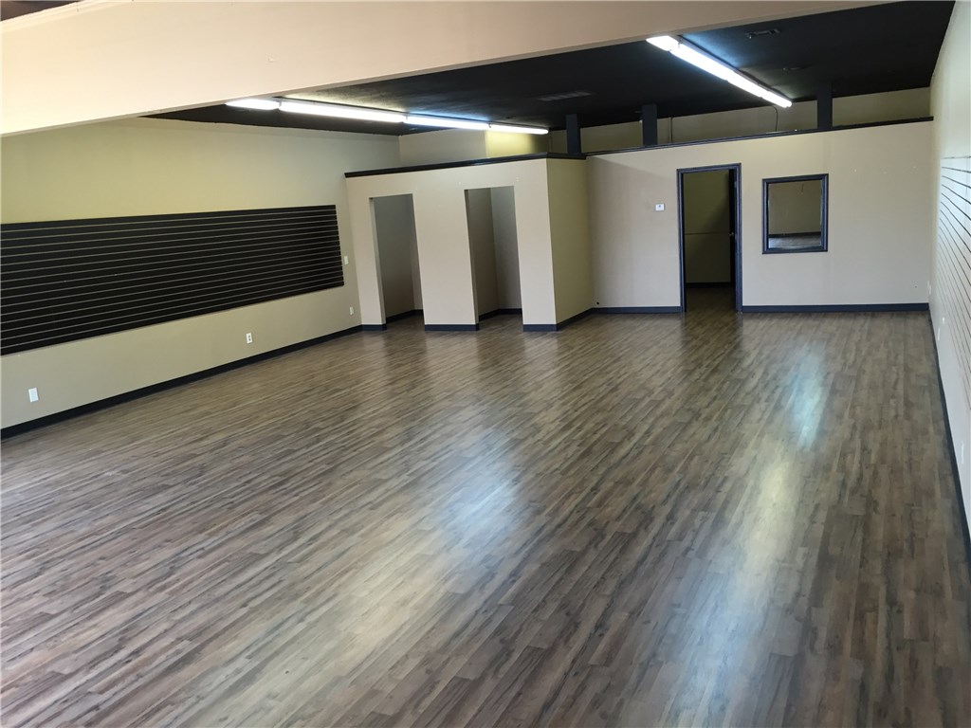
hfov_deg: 61.7
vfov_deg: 48.2
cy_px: 364
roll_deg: +2.8
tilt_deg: -10.5
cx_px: 486
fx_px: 813
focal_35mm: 29
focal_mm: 4.15
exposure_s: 1/30
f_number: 2.2
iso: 80
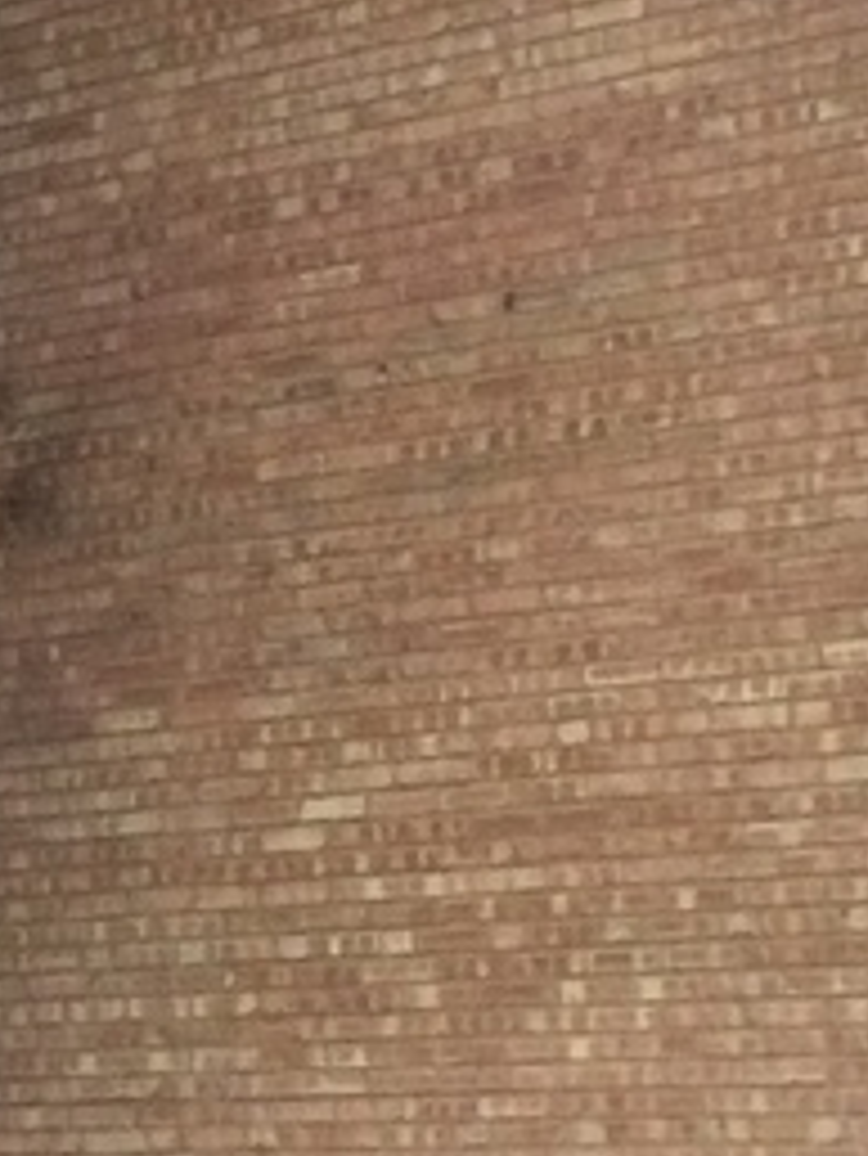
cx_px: -216
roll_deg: +0.3
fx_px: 4076
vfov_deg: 16.1
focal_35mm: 122
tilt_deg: +3.4
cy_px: 796
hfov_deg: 11.9
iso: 250
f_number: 2.2
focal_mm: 4.15
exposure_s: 1/30
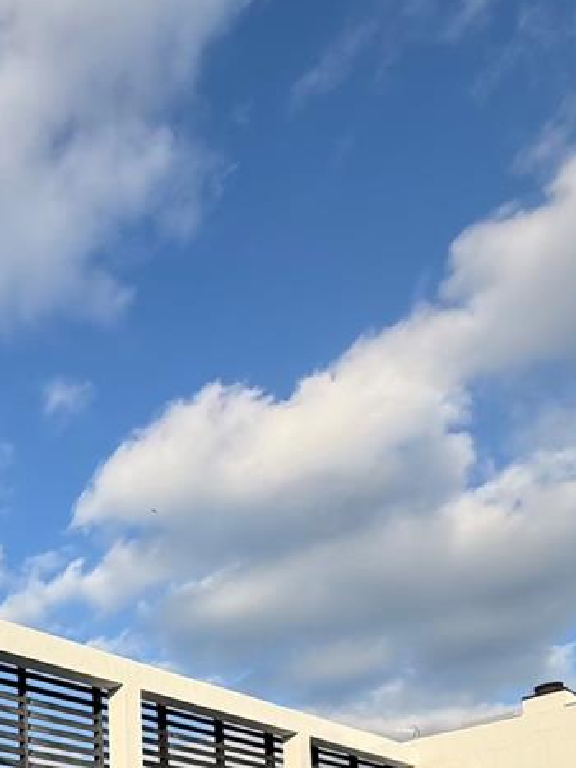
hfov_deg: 34.2
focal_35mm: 36
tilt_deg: +7.0
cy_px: 898
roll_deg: +1.3
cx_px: -63
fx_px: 799
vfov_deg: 39.1
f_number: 2.2
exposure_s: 1/770
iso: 25
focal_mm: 2.22
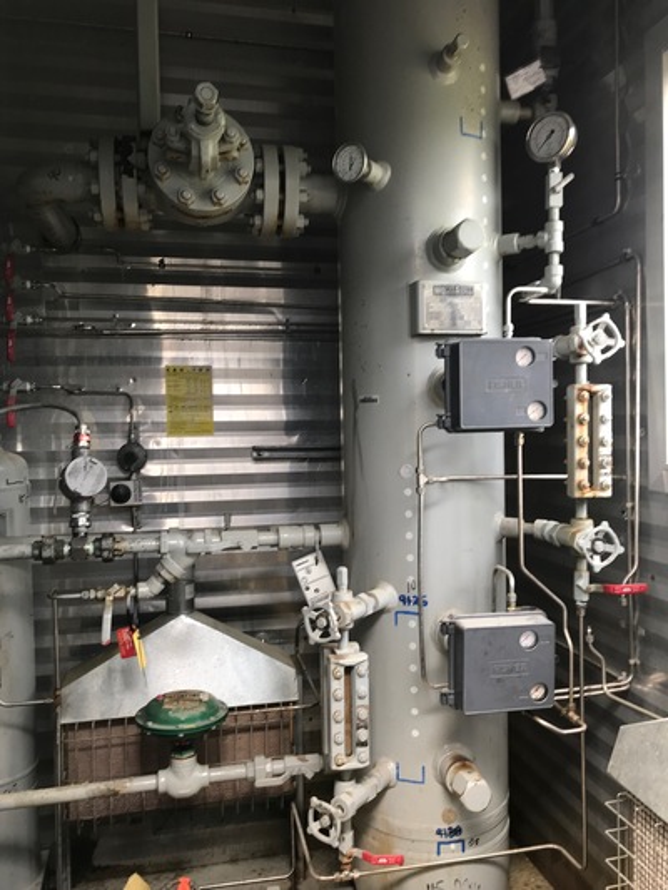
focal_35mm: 28
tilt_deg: -2.5
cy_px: 445
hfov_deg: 49.8
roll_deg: +2.4
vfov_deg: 63.4
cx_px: 334
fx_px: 720
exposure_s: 1/45
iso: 20
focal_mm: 3.99
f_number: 1.8
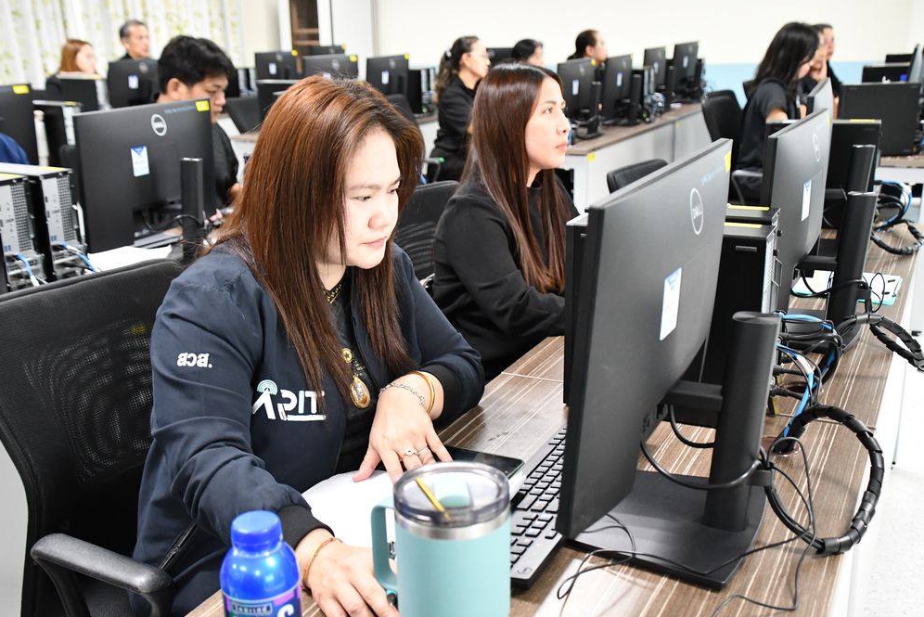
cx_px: 455
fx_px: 950
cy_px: 311
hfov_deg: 51.9
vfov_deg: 36.0
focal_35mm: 37
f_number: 3.8
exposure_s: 1/60
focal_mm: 24
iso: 3200
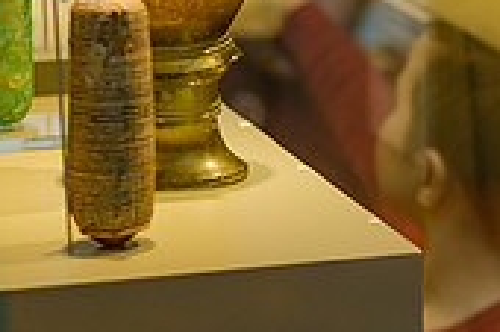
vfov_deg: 4.6
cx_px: 778
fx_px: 4121
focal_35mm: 297
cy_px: 10
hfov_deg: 6.8
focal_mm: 56
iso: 200
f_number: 1.8
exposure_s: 1/125
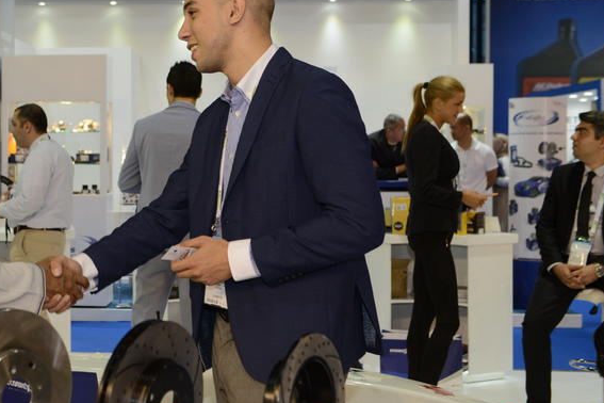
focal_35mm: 67
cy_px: 173
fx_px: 1124
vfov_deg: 20.3
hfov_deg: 29.3
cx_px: 113
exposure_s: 1/100
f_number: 4.5
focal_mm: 38
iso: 500
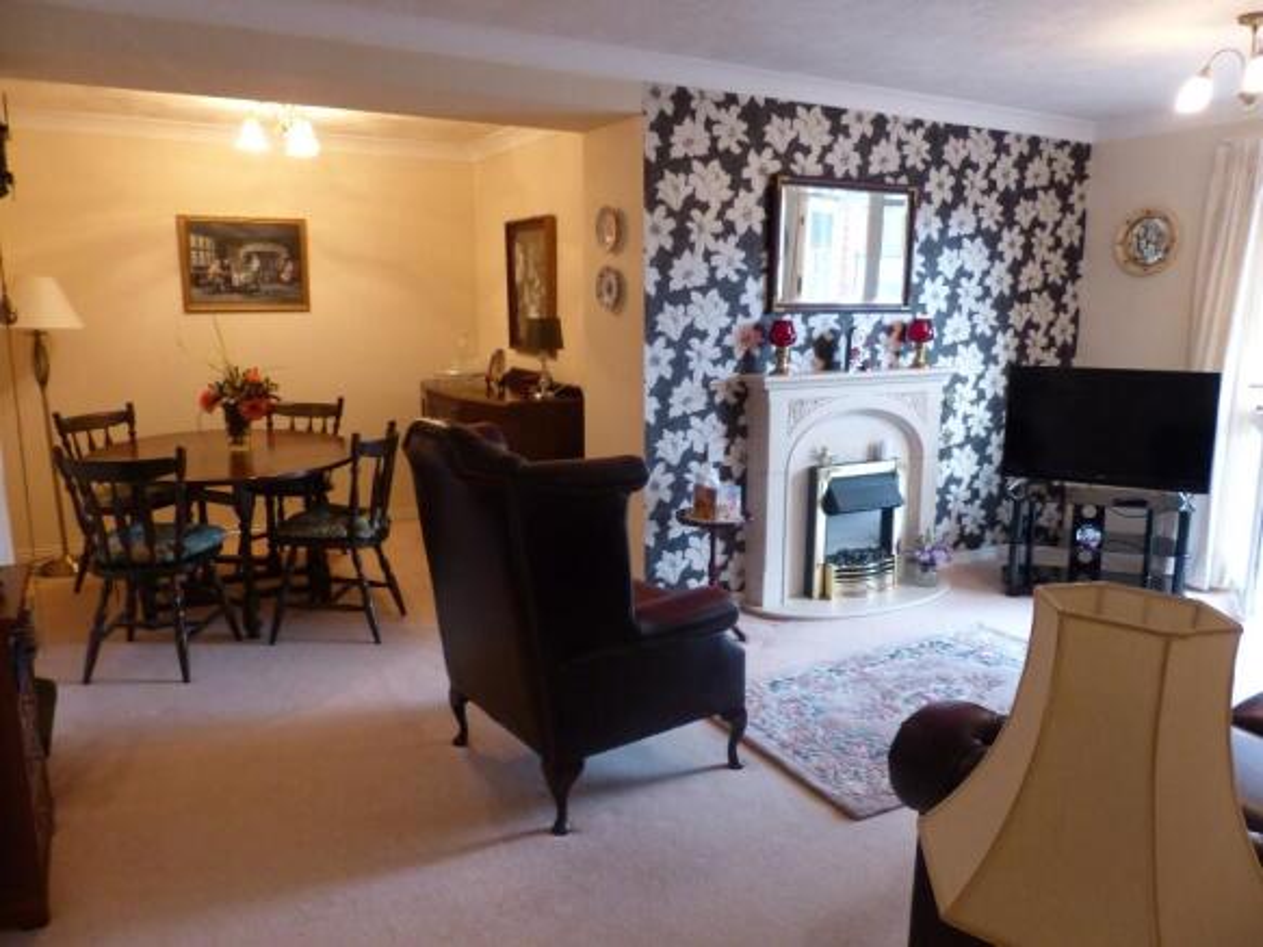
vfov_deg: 54.9
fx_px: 912
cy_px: 474
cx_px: 632
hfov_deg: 69.4
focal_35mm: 25
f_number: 2.8
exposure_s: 1/40
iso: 400
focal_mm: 4.5
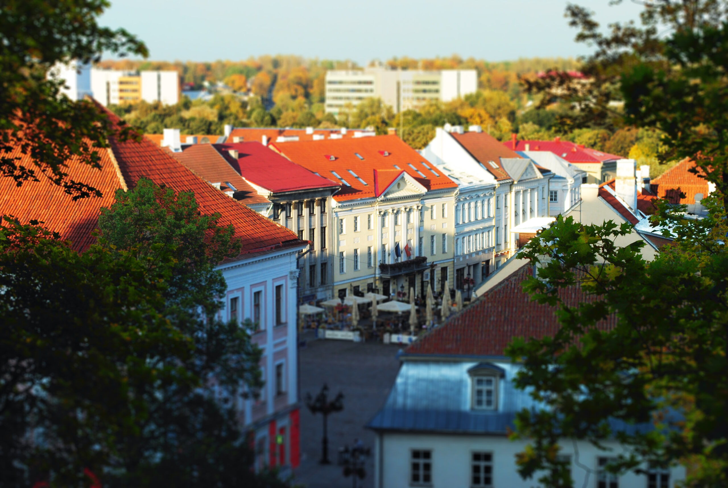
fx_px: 1670
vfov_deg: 16.6
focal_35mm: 82
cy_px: 244
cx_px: 364
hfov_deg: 24.6
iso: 200
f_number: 9
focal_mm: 55
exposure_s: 1/320
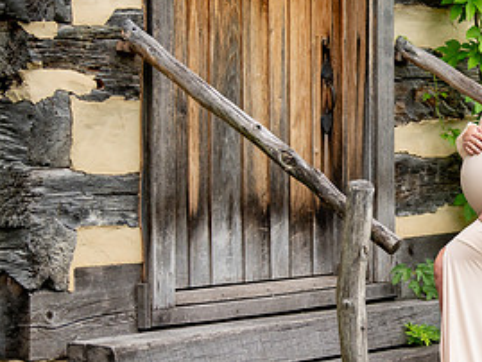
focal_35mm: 171
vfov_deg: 8.7
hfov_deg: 11.5
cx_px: 462
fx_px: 2382
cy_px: 204
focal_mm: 80
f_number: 2.8
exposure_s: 1/400
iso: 800
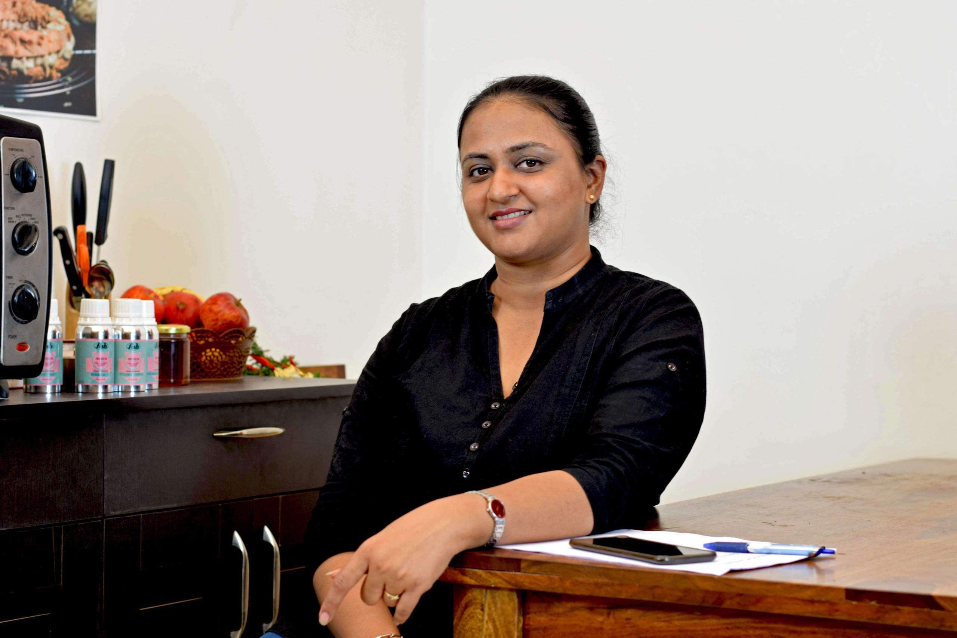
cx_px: 478
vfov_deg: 18.2
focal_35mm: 75
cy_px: 319
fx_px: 1994
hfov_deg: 27.0
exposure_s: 1/80
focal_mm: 50
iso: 400
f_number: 3.5
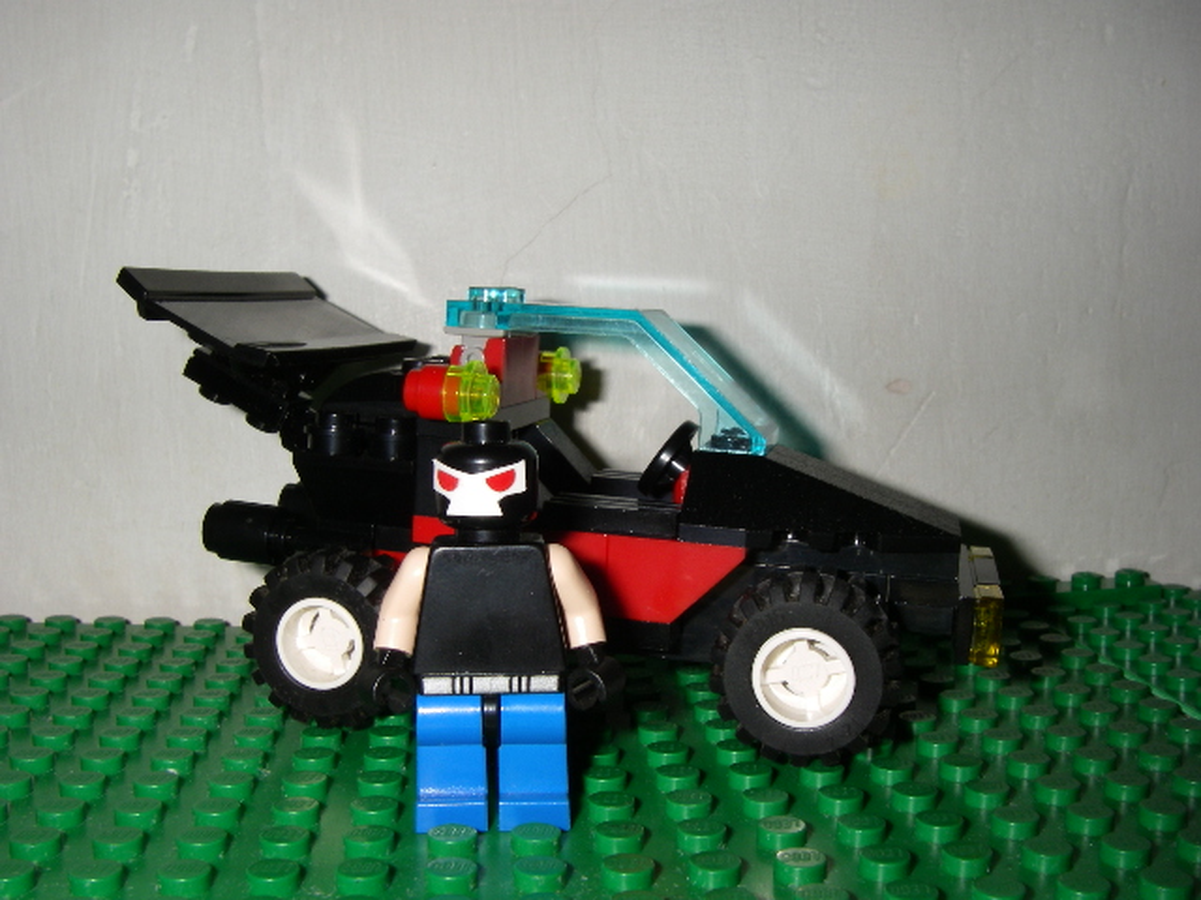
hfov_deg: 49.0
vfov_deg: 37.7
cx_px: 600
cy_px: 450
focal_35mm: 38
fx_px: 1318
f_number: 6.6
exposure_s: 1/40
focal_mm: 6.3
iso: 80
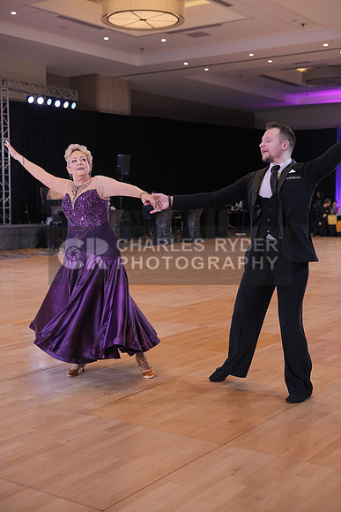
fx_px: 710
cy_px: 256
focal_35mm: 50
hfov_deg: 27.0
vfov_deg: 39.6
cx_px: 170
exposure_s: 1/500
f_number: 3.5
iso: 2000
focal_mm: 50
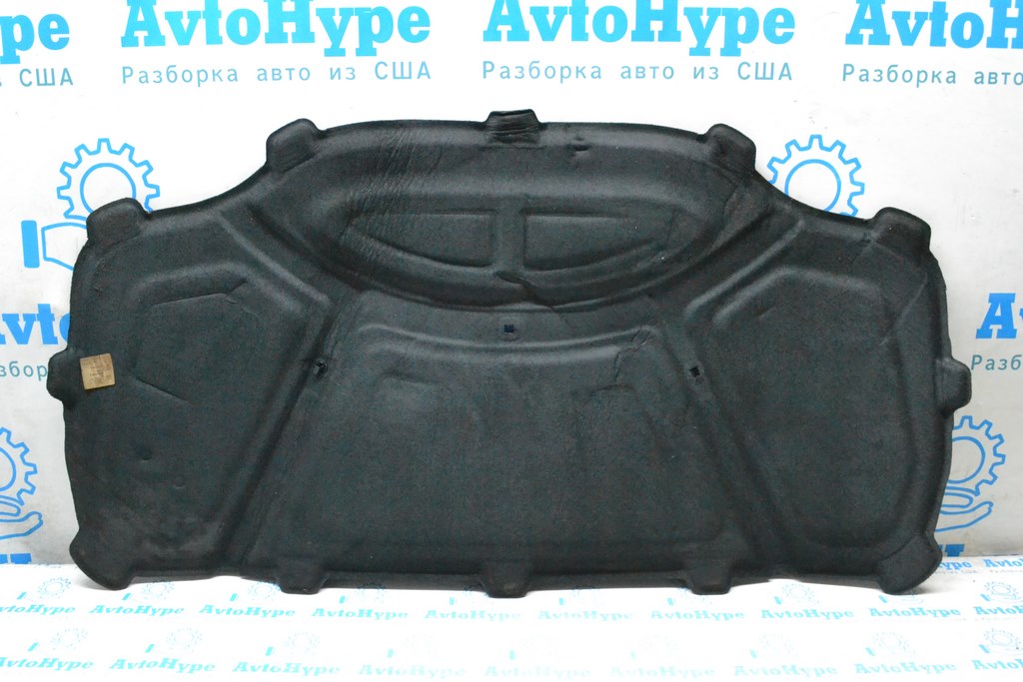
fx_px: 853
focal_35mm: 30
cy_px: 341
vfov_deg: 43.6
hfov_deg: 61.9
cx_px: 512
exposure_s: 1/125
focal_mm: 20
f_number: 9
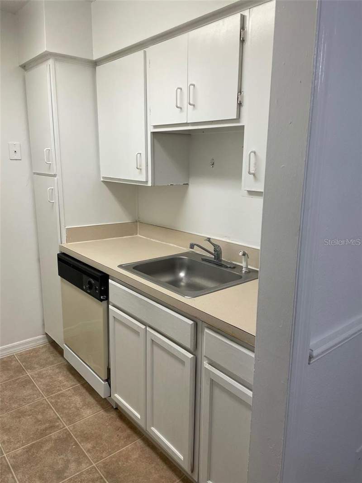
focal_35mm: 26
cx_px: 181
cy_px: 242
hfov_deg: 53.1
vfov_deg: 67.3
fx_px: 362
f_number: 1.6
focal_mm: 4.2
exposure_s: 1/120
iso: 80
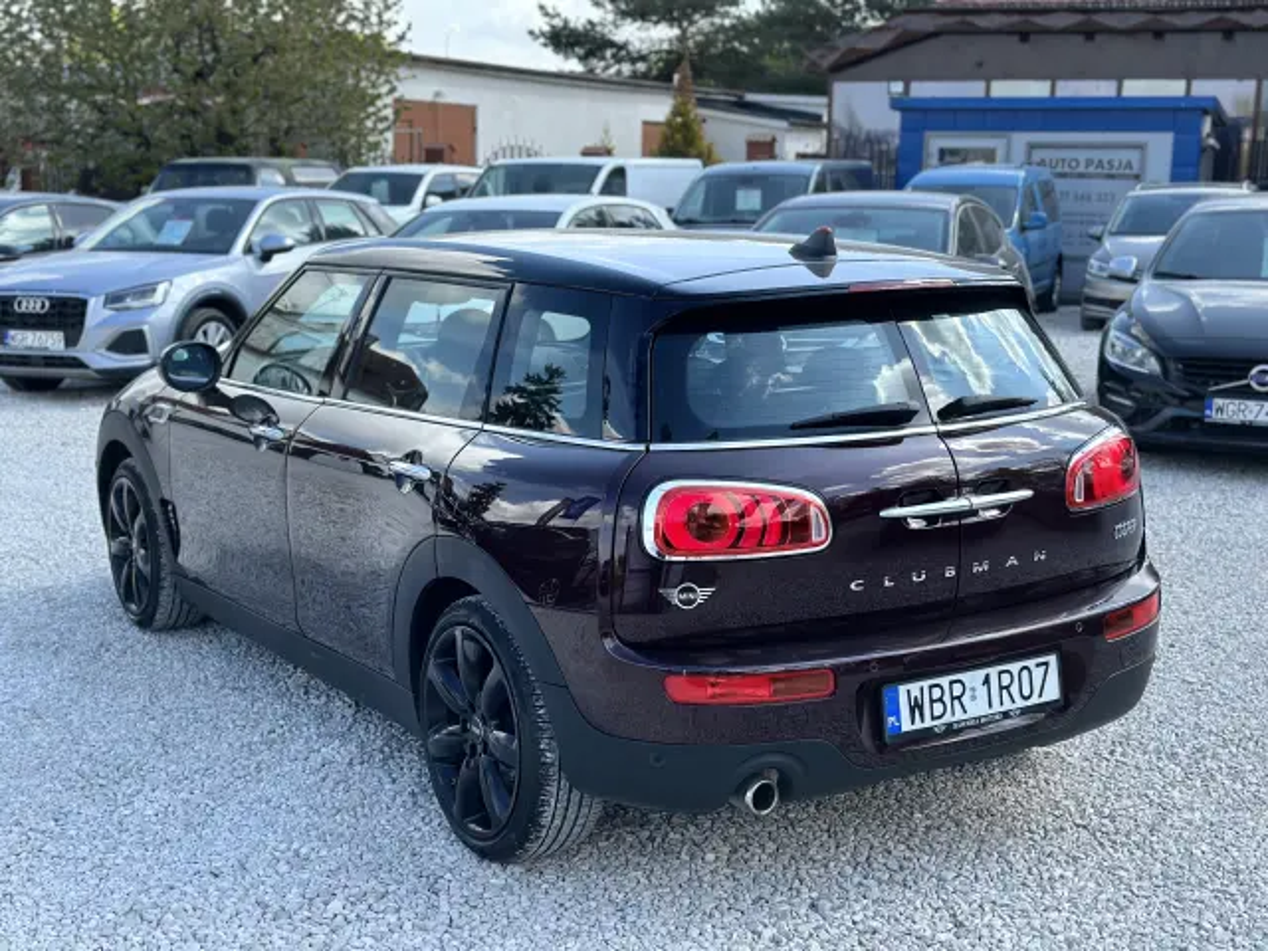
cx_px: 634
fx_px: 1758
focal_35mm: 48
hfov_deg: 39.7
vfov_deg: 30.3
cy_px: 476
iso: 80
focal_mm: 6.86
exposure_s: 1/1453
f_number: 1.78
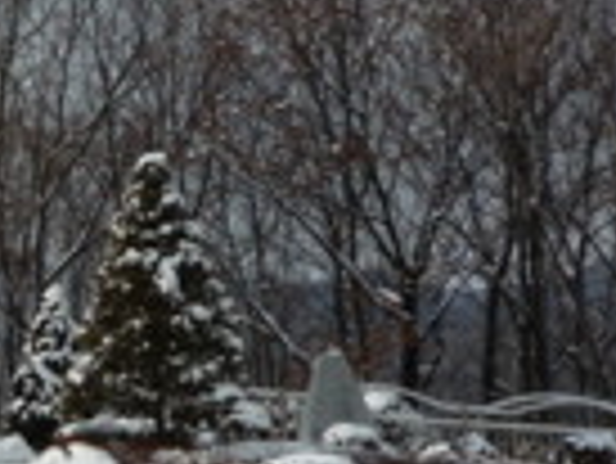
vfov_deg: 18.0
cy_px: 203
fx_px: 1460
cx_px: -243
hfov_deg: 21.0
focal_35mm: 82
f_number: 5
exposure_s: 1/800
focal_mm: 4.4
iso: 100
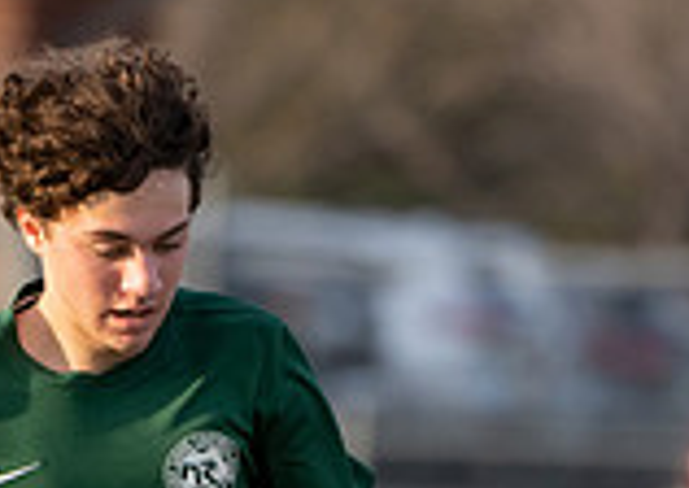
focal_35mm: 1742
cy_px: 740
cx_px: 111
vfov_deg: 0.8
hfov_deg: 1.2
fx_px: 34001
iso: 800
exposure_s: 1/1250
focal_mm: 355
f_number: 5.6
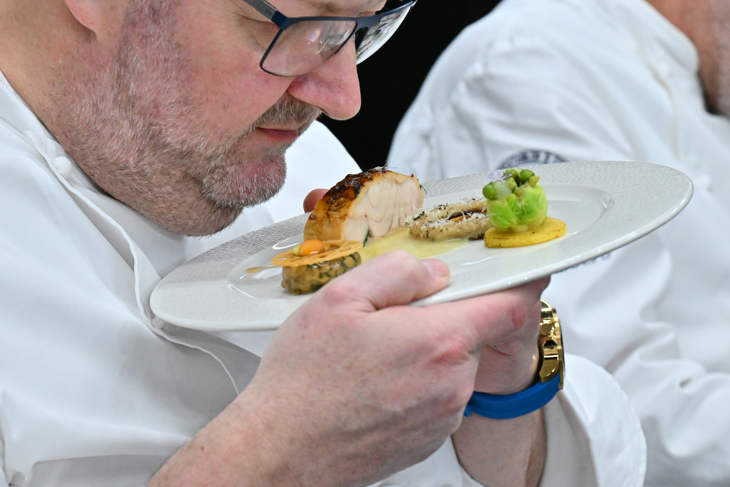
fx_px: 4015
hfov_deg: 10.4
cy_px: 93
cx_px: 263
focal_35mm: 198
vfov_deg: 6.9
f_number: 7.1
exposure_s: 1/200
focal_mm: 115
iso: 2500
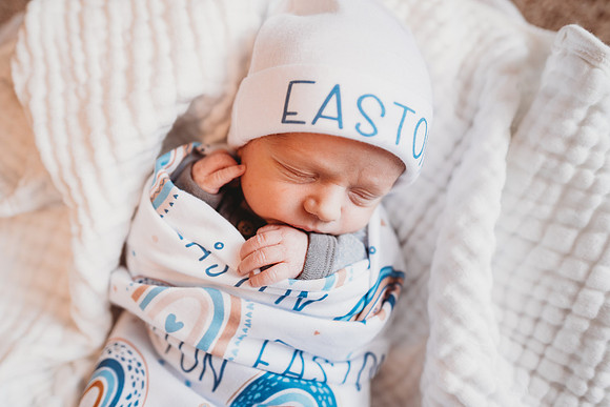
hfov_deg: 73.7
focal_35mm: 24
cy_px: 204
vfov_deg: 53.2
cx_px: 305
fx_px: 407
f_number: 2.2
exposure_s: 1/160
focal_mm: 24
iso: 500
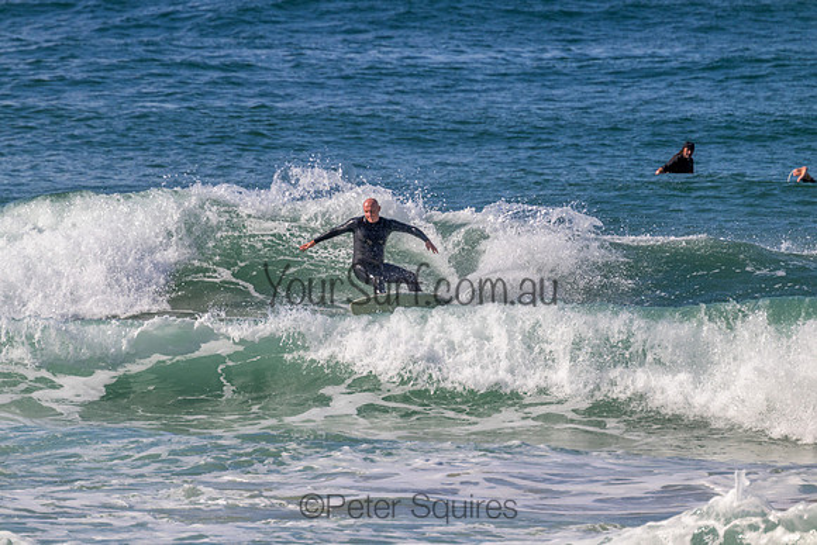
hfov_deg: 2.6
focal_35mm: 800
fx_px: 18159
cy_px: 272
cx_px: 408
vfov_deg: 1.7
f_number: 11
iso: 1000
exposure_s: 1/2000
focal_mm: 800
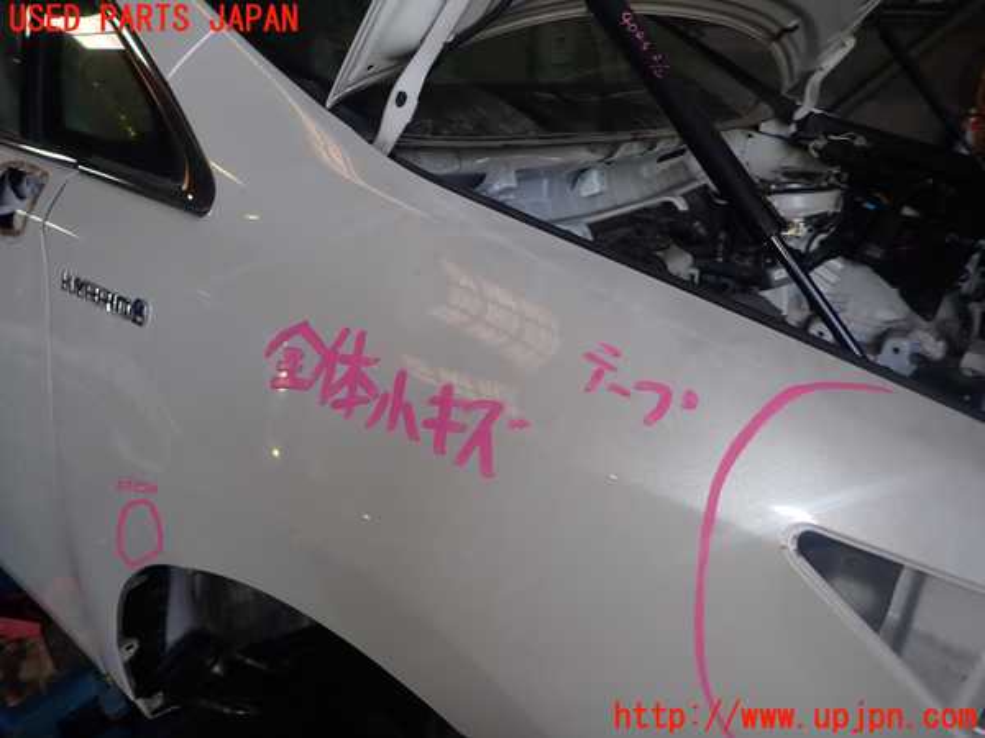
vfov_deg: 54.9
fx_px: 711
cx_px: 492
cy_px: 369
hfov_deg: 69.4
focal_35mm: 25
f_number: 5.6
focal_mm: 4.5
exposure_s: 1/30
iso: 100
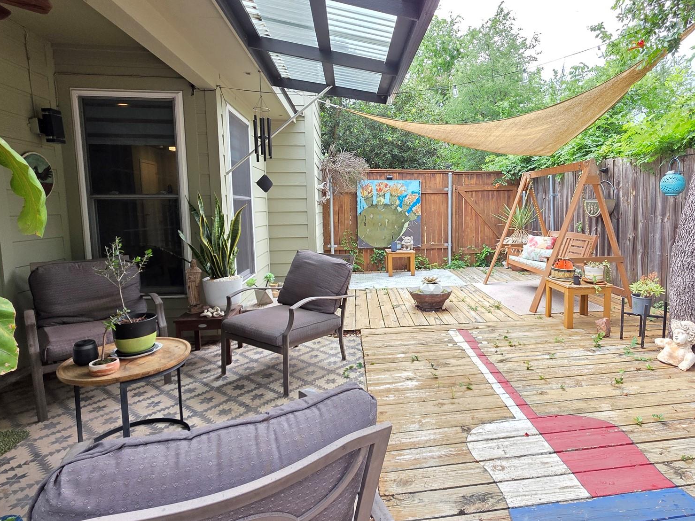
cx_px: 402
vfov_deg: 71.6
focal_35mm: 18
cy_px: 254
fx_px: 361
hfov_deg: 87.1
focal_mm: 2.2
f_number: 1.9
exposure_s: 1/359
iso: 100
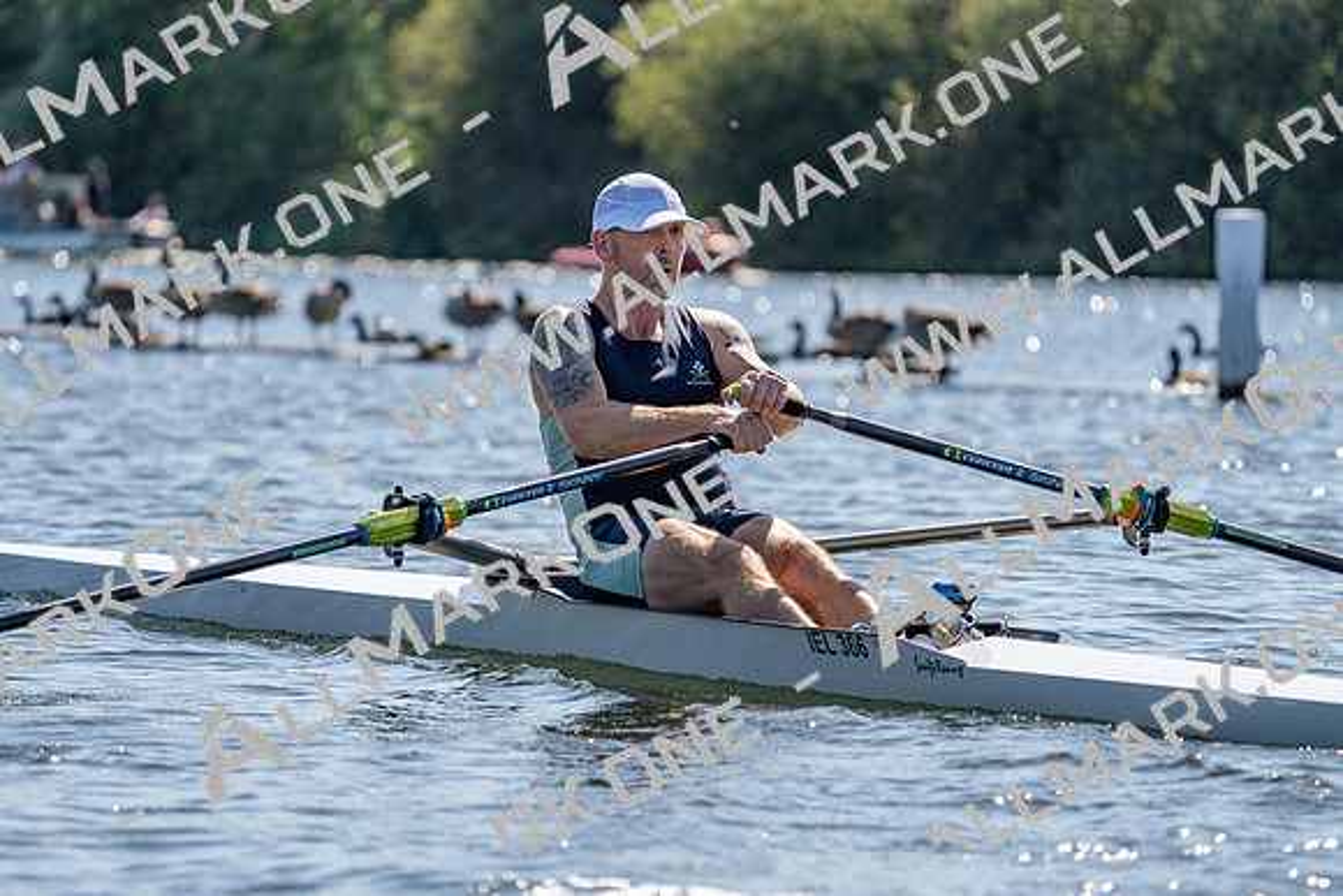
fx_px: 9515
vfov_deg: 5.4
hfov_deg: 8.1
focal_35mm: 255
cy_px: 448
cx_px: 672
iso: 250
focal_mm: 255
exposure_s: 1/2000
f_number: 5.6
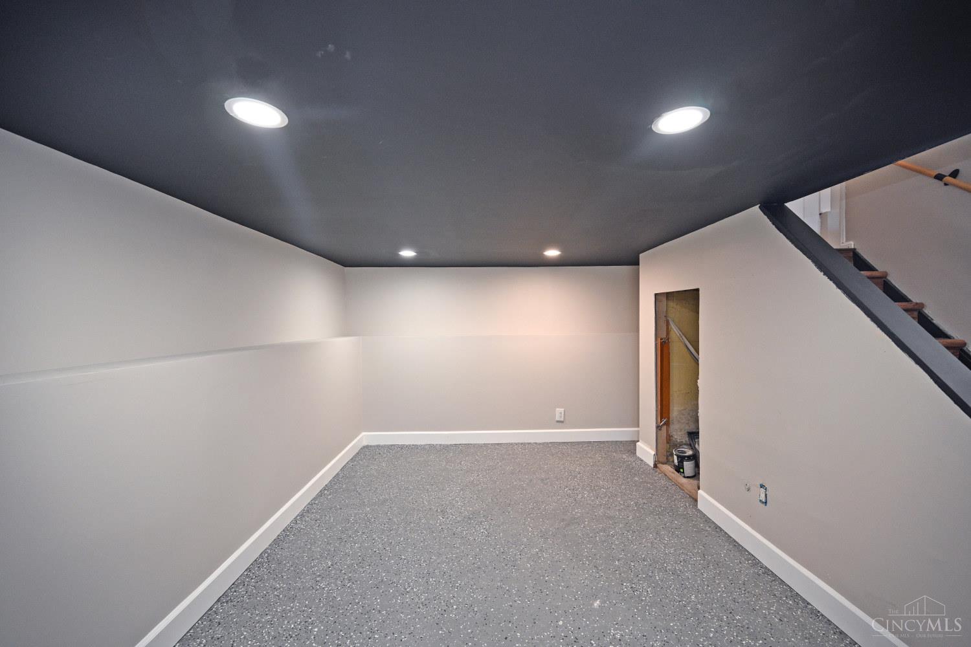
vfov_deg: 81.2
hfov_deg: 104.3
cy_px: 324
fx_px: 378
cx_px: 486
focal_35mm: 14
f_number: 4
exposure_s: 1/60
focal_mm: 14
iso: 1000
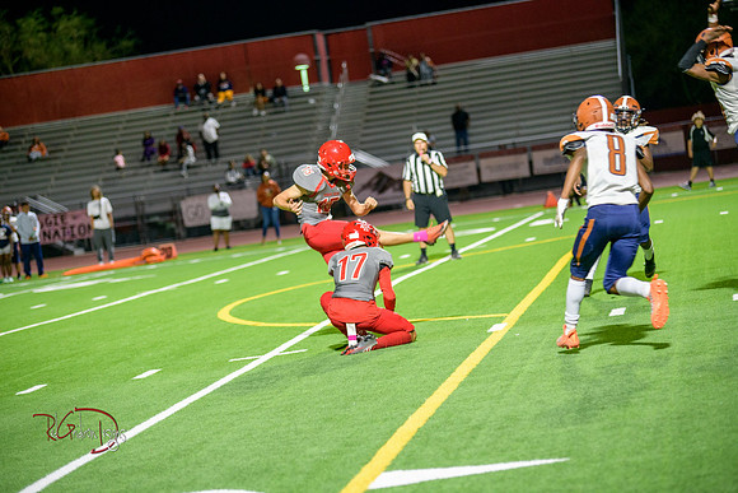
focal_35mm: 120
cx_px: 369
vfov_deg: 11.4
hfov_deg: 17.1
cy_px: 246
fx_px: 2460
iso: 1600
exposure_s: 1/250
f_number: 2.8
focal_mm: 120
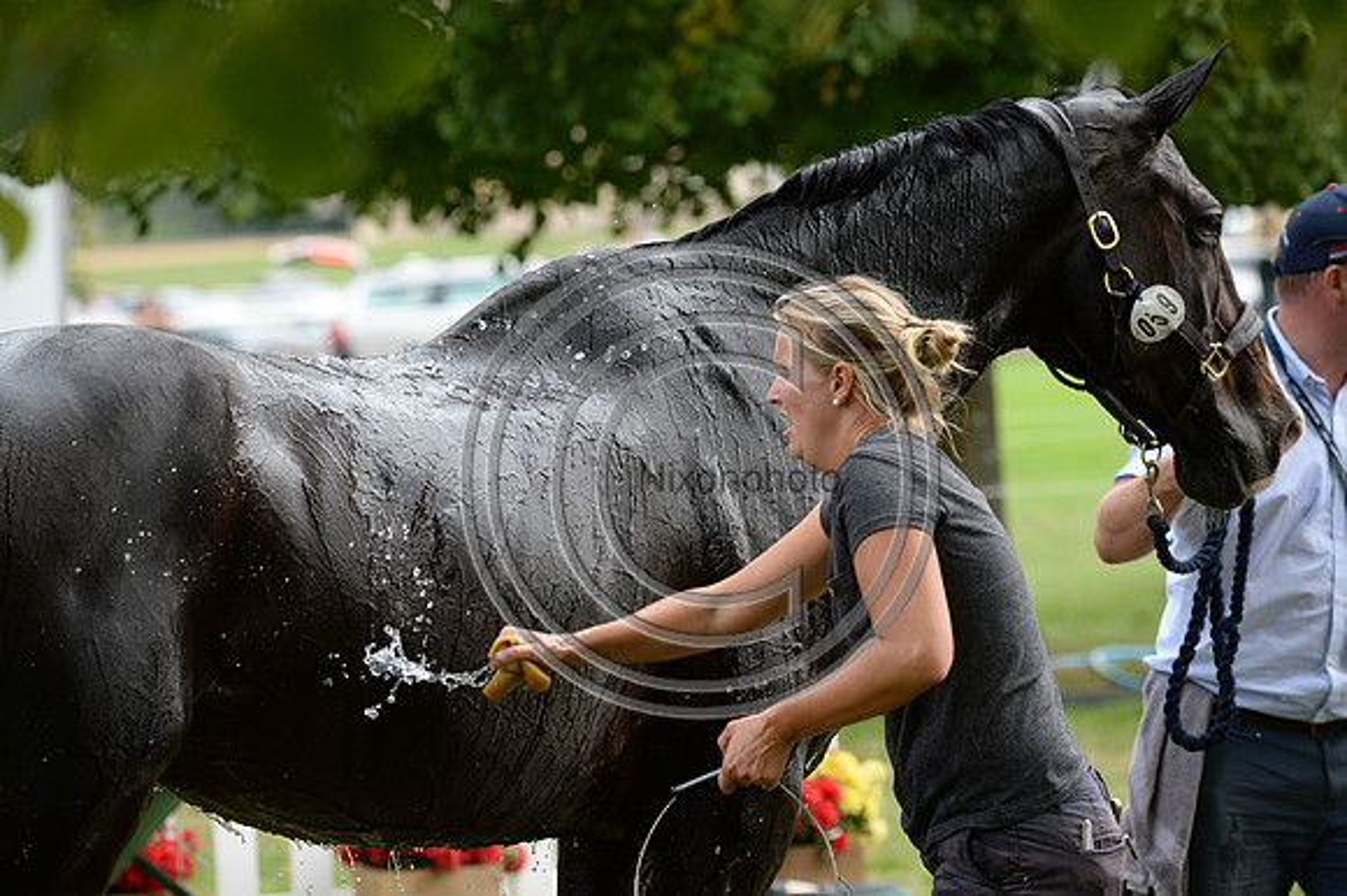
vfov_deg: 6.2
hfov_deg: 9.4
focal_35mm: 220
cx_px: 674
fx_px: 8227
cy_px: 448
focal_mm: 220
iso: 1250
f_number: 5.6
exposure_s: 1/1000
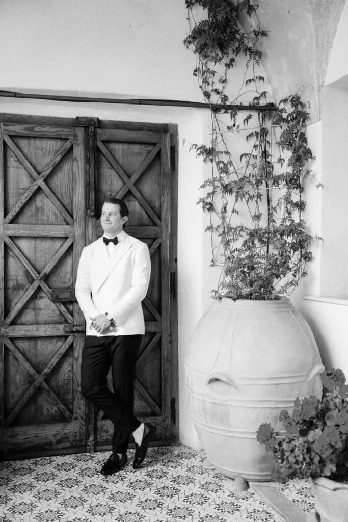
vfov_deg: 49.5
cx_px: 174
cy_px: 261
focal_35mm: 39
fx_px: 565
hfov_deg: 34.2
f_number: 2.8
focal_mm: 39
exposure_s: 1/400
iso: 640
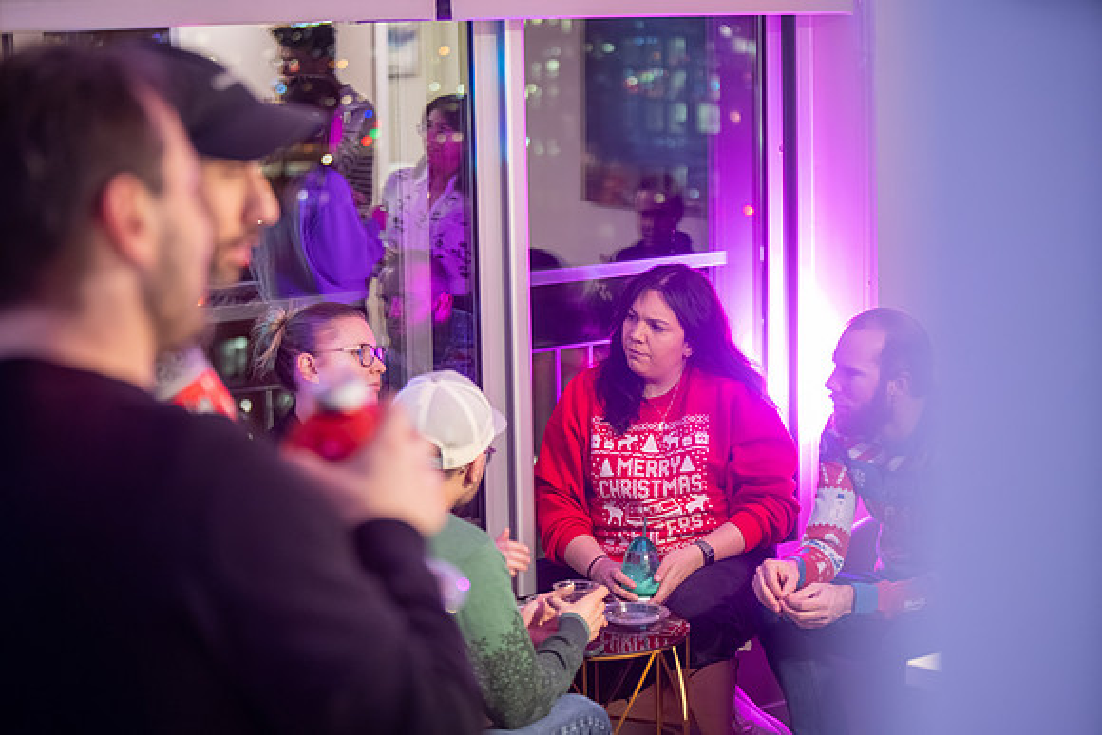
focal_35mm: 70
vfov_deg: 19.5
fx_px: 2143
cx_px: 551
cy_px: 368
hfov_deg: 28.8
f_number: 2.8
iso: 2500
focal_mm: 70
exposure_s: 1/40
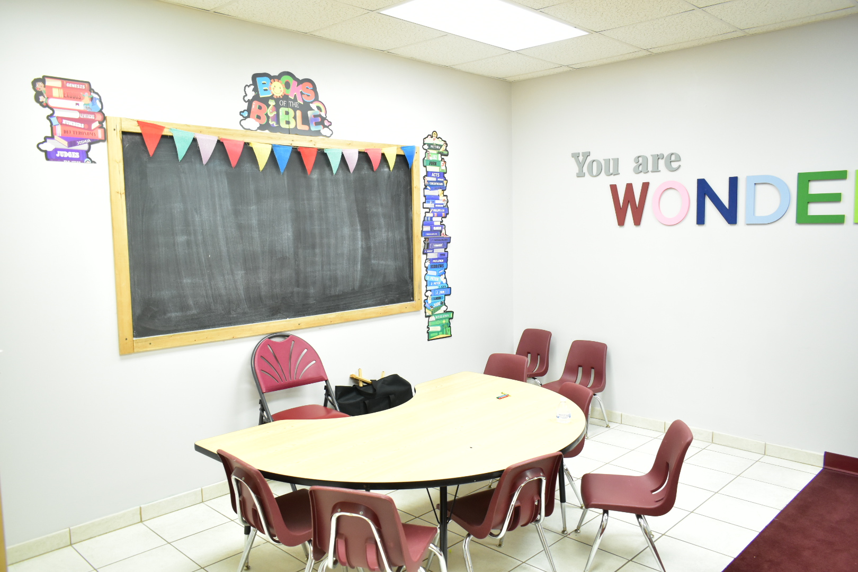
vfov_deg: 47.9
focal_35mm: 27
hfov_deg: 67.4
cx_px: 429
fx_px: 643
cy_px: 286
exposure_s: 1/60
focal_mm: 18
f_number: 4.5
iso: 1600
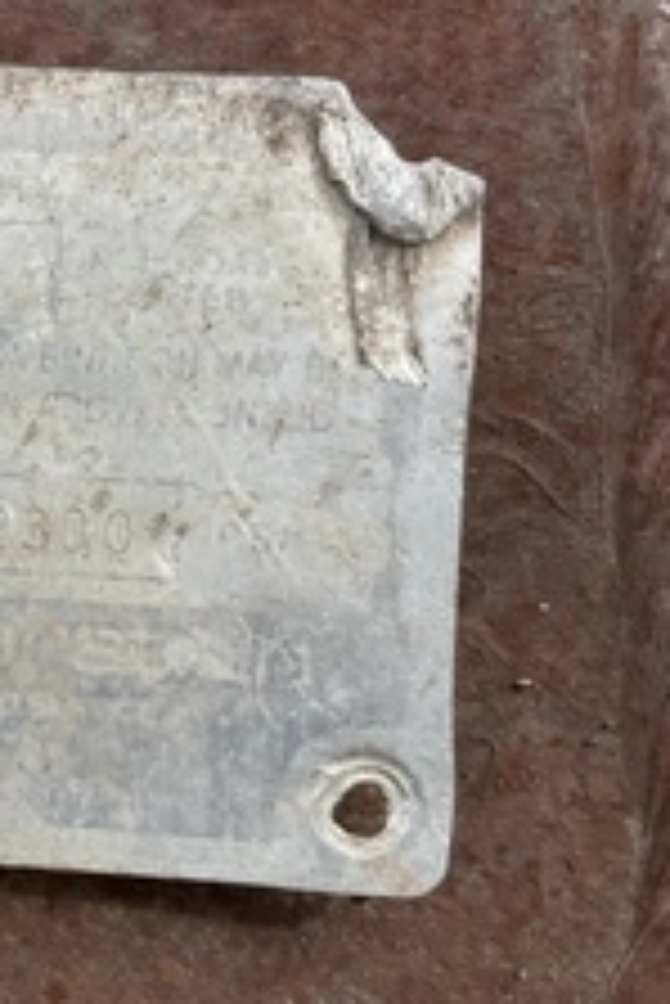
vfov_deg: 36.8
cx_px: -216
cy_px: 563
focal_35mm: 54
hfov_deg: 22.3
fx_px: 1505
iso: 25
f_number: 1.8
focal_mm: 3
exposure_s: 1/1250
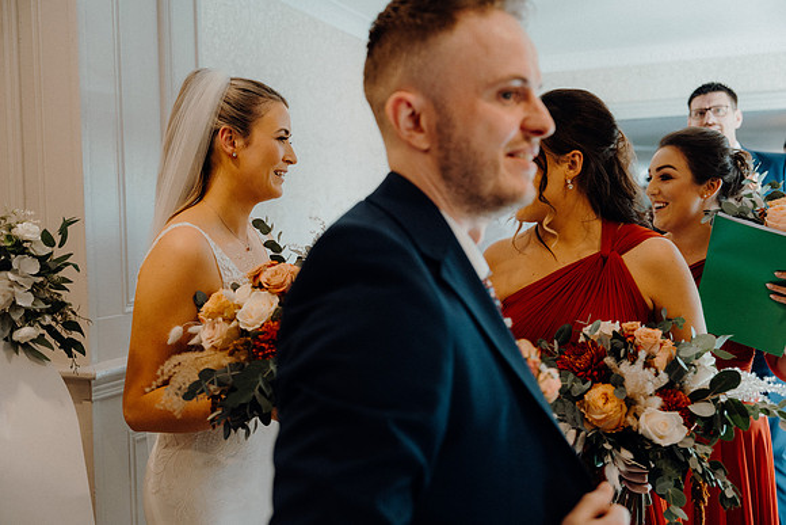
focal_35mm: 38
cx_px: 393
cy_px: 262
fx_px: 830
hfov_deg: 50.7
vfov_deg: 35.1
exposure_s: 1/200
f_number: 3.5
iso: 1600
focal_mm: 38
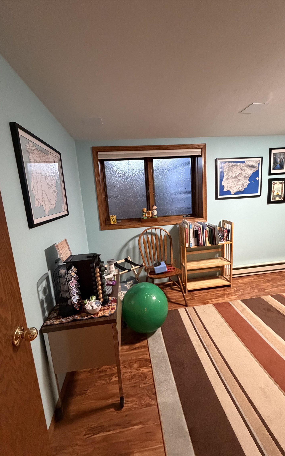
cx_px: 149
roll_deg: +3.8
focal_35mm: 15
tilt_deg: -9.1
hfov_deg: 74.8
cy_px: 230
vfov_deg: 101.5
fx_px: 186
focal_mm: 2.22
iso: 800
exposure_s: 1/60
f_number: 2.2
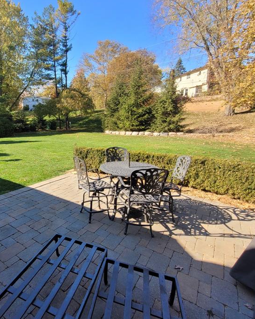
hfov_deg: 67.4
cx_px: 71
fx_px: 179
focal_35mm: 19
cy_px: 144
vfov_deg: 83.1
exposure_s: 1/535
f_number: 2.2
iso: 40
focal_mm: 1.74
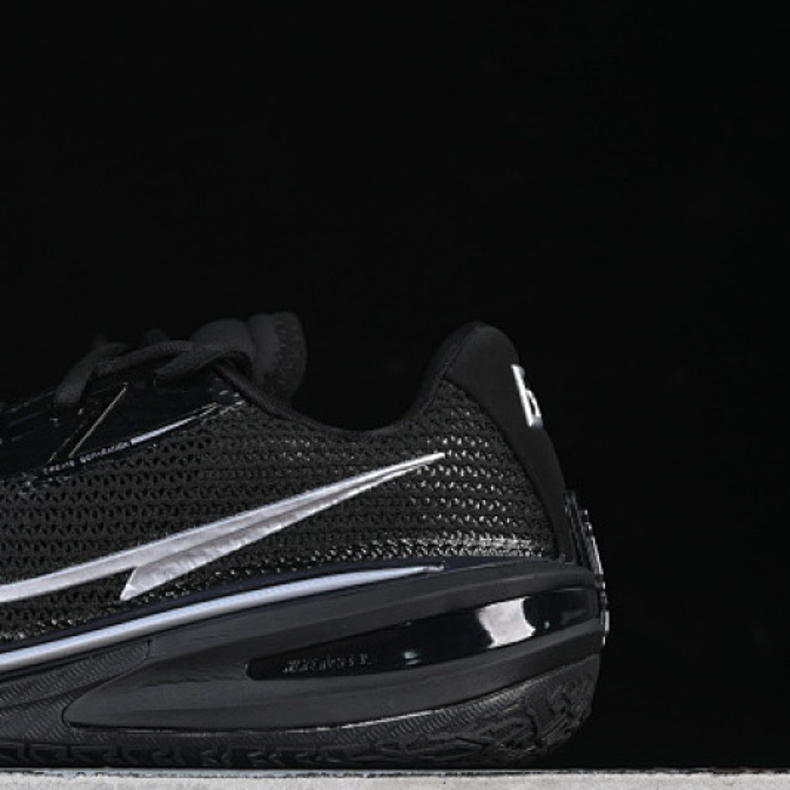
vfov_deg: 13.5
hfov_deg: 13.4
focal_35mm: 129
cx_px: 46
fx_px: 3331
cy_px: 439
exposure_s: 1/50
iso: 160
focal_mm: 50
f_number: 6.3
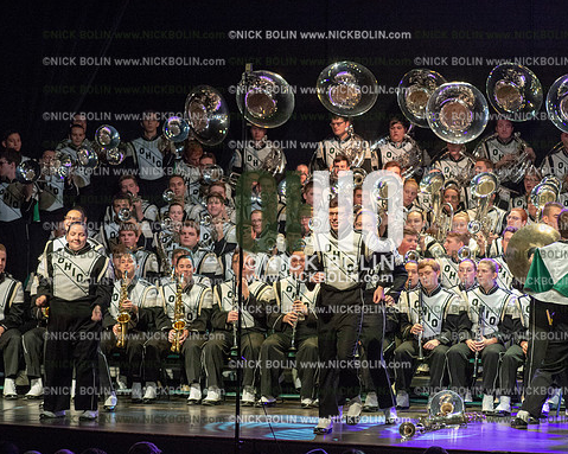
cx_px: 319
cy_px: 226
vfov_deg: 7.2
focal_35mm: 216
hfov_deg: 8.9
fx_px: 3630
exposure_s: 1/200
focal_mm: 190
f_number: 7.1
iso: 8000
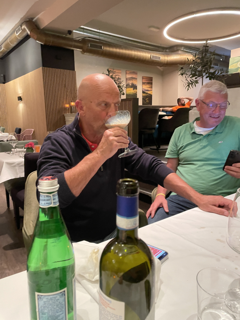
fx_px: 240
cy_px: 160
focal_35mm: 26
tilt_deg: -11.8
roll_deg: +2.0
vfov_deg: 67.3
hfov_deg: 53.1
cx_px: 120
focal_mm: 4.2
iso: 500
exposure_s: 1/33
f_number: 1.6
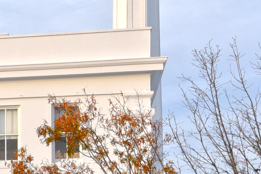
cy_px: 234
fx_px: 1262
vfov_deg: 7.8
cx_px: -318
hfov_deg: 10.5
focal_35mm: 174
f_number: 8
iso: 280
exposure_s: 1/250
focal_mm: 35
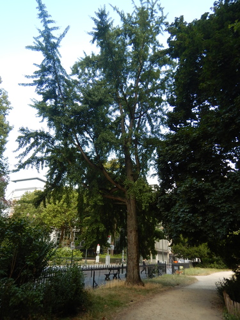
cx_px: 120
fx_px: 222
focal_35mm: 24
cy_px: 160
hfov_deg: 56.8
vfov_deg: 71.6
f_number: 2.8
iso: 125
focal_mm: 4.3
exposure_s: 1/160
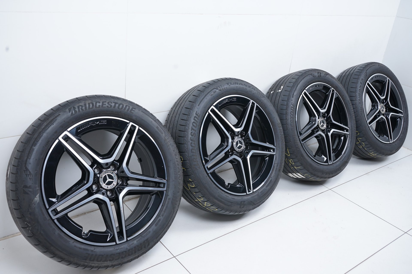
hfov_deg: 57.3
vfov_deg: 39.9
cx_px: 206
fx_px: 377
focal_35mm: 33
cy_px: 137
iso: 250
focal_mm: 33
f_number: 7.1
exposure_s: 1/125
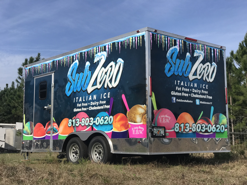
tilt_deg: +7.2
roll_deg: +0.6
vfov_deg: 25.7
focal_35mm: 57
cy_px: 92
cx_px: 124
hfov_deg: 33.8
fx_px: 407
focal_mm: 6.6
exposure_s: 1/948
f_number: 2.8
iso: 20
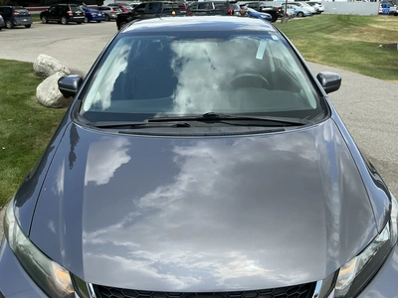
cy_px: 149
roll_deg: +0.0
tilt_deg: -24.5
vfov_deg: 49.7
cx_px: 199
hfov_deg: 63.4
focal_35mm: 28
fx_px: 322
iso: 25
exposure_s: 1/883
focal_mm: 3
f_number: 1.8
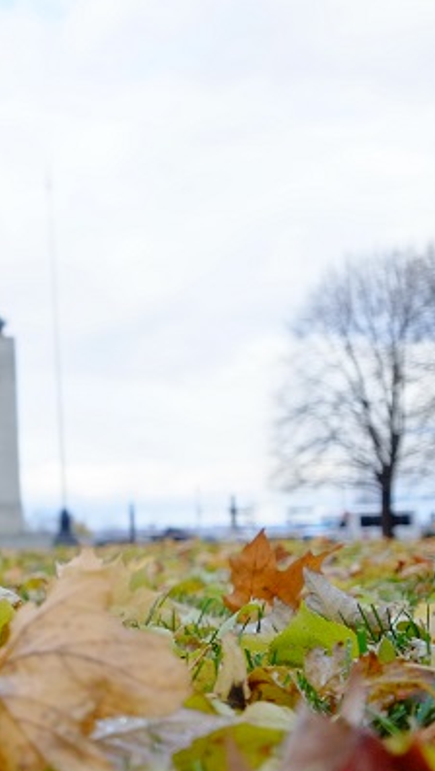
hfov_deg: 16.8
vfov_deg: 36.9
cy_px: 491
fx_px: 1146
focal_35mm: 56
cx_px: -402
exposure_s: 1/1300
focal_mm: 14
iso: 800
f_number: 2.8
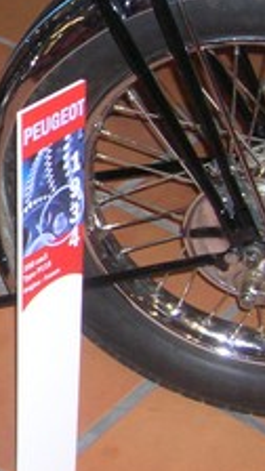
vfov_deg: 18.2
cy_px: 115
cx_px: -180
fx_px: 1462
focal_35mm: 117
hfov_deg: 9.9
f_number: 2.9
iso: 150
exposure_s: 1/60.1
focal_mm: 5.7
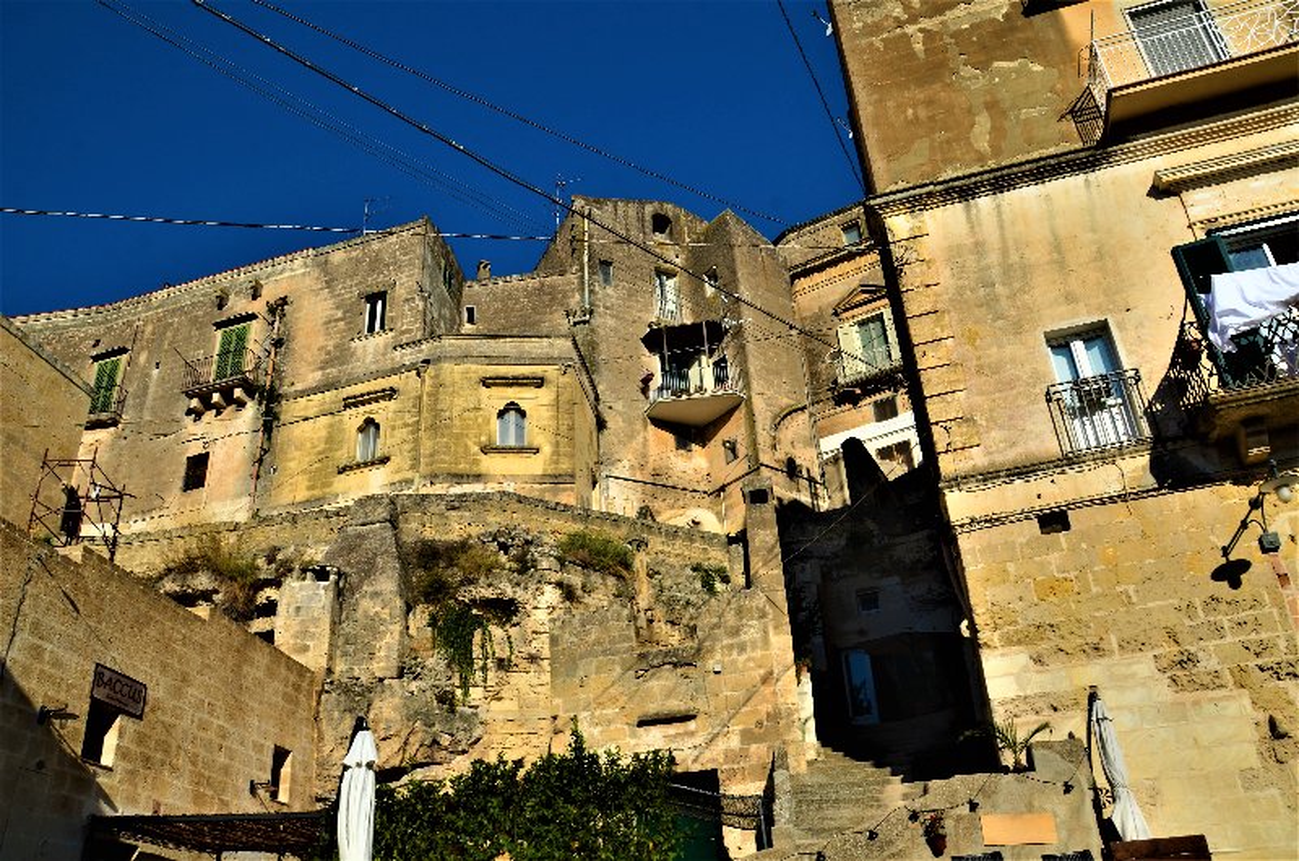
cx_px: 650
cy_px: 430
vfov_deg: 47.7
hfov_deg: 67.5
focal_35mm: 27
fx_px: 972
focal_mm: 18
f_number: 11
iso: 100
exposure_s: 1/125
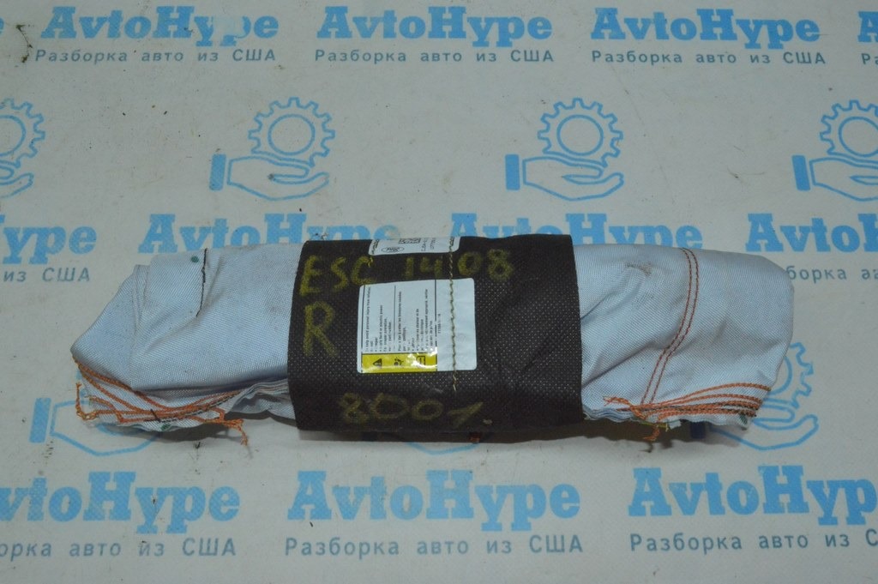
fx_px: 768
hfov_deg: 59.5
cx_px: 439
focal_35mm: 32
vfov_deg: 41.6
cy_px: 292
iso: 3600
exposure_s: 1/60
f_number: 25
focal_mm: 21
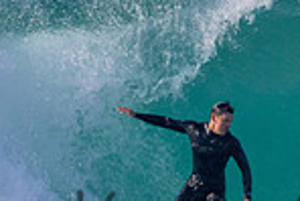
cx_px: 286
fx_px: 26100
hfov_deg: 0.7
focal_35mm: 3129
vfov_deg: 0.4
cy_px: 204
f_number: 11
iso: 1600
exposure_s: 1/2000
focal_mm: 800
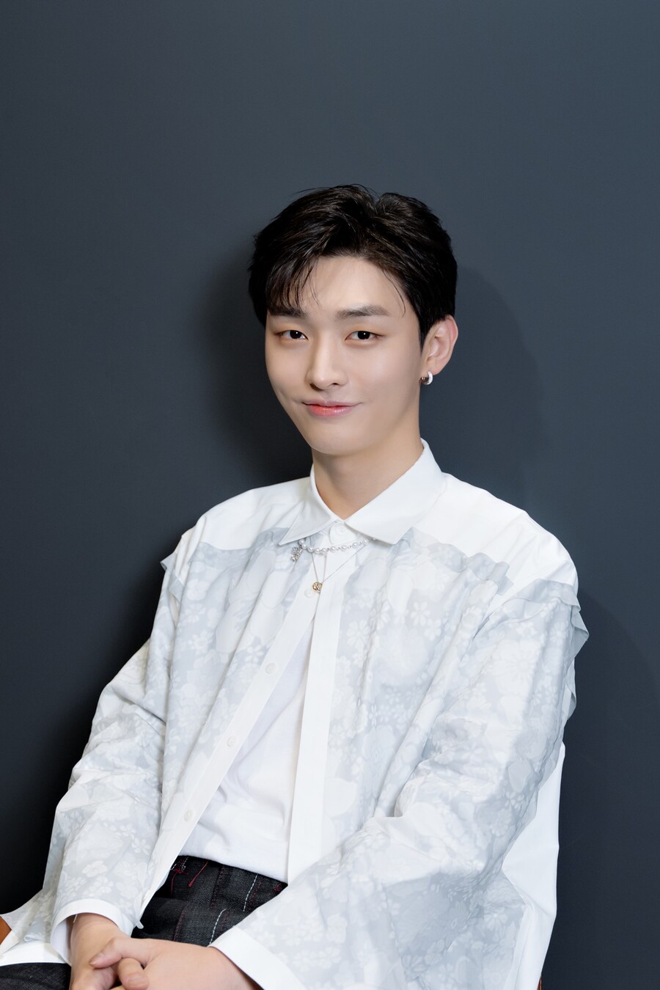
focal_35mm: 77
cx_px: 330
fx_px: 2117
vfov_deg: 26.3
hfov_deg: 17.7
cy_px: 495
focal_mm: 51.9
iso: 1000
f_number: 2.8
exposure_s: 1/160
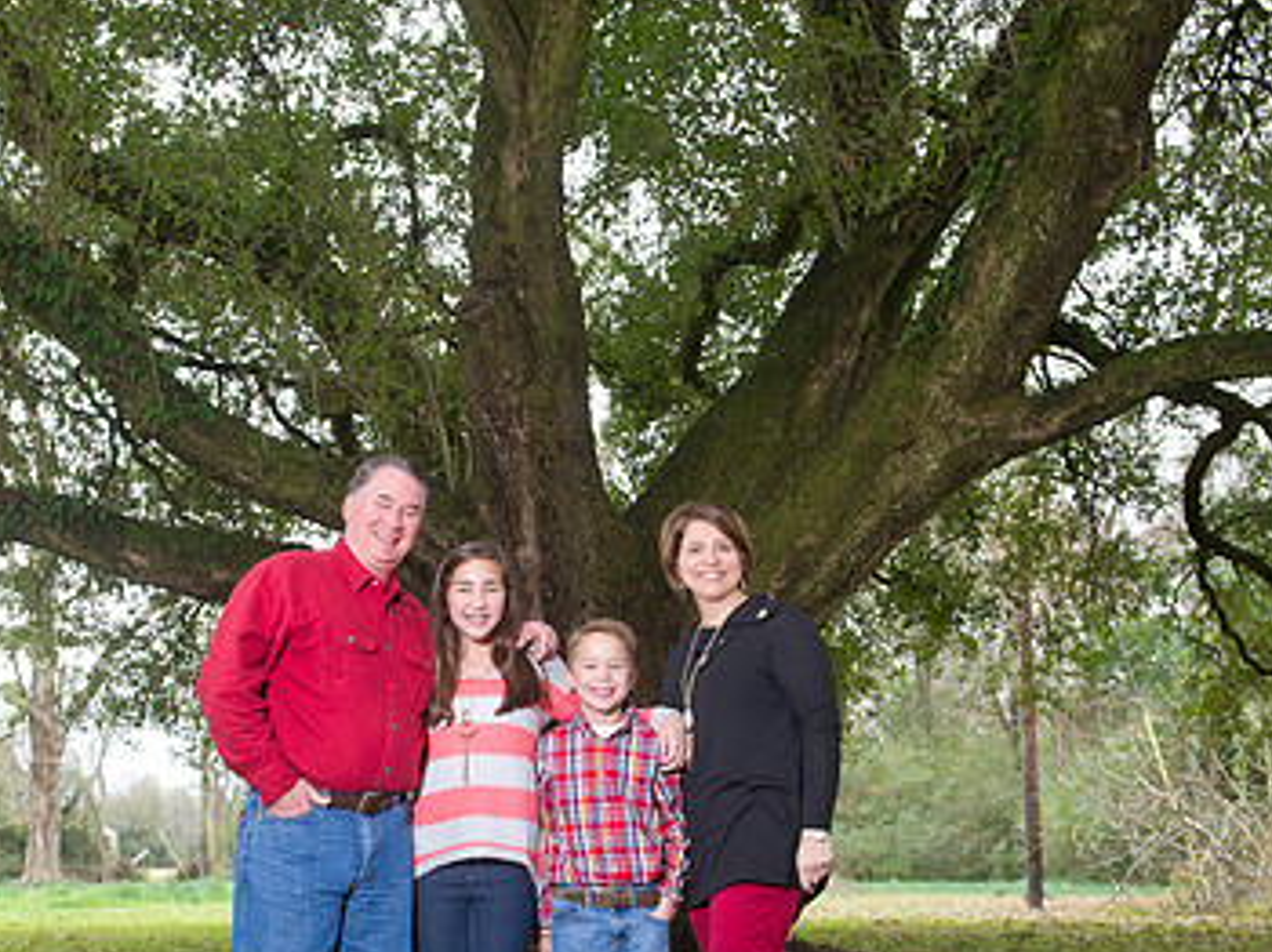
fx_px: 1873
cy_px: 654
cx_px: 502
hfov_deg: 37.4
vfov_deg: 28.3
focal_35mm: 51
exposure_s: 1/100
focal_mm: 32
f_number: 5.6
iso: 800
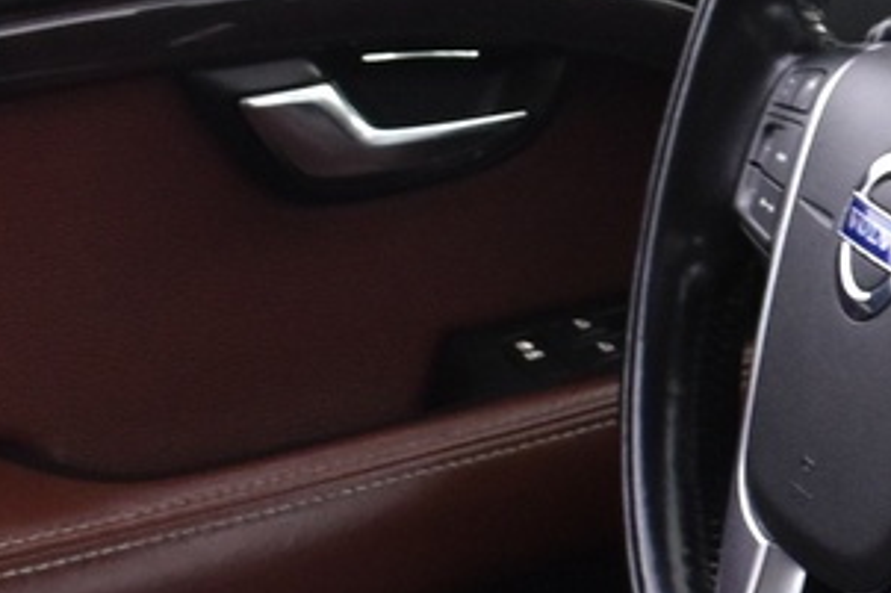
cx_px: 1617
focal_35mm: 161
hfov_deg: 11.8
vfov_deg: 8.4
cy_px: 847
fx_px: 3982
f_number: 5
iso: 1250
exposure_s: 1/10
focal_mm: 20
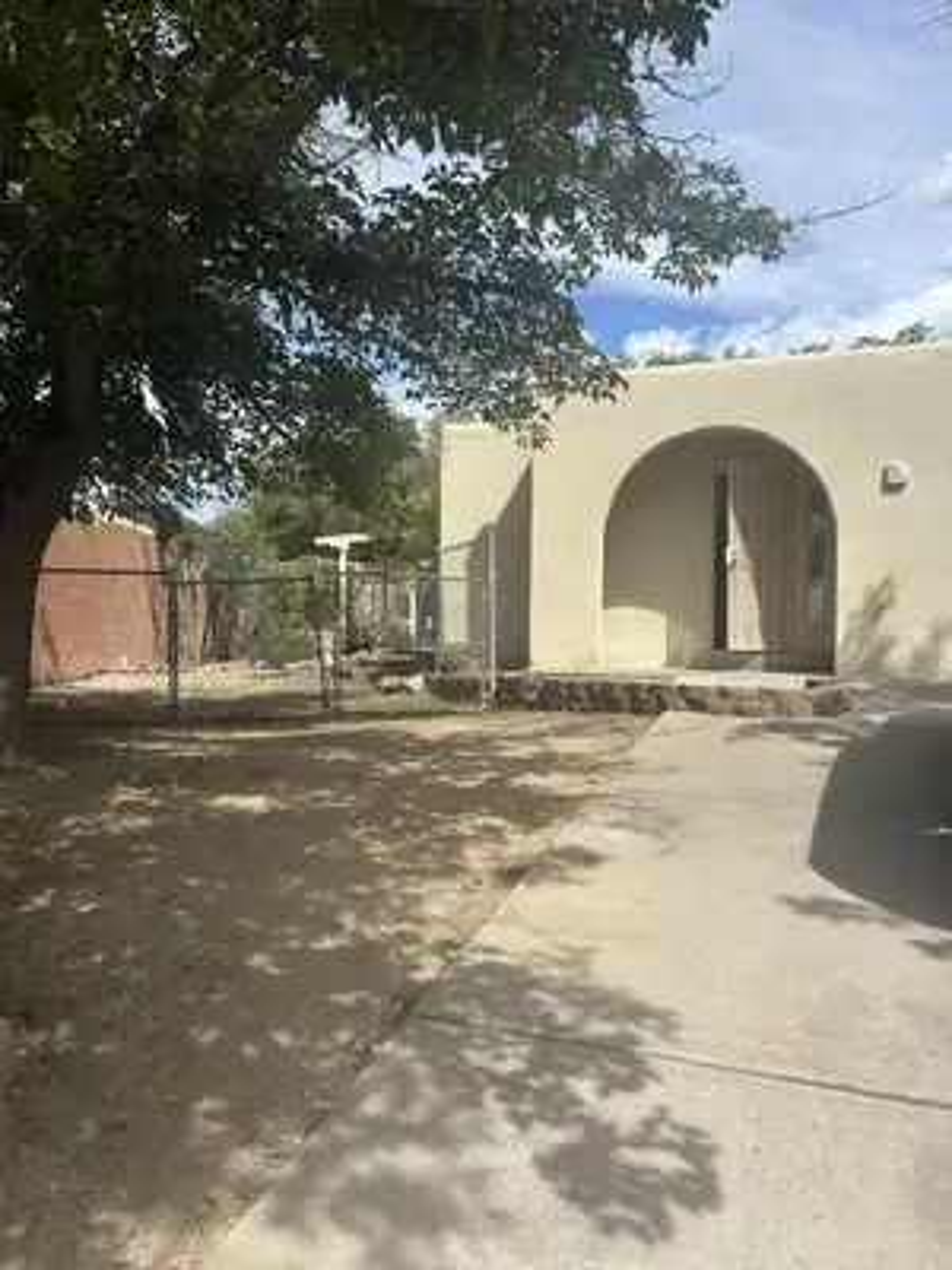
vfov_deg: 67.3
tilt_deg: +0.3
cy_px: 635
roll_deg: -1.8
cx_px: 476
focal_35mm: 26
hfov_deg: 53.1
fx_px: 953
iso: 50
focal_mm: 5.7
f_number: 1.5
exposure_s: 1/3831
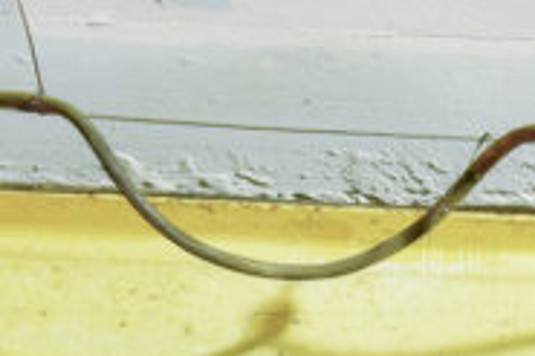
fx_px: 2717
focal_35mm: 183
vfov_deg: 6.9
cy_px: 945
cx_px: 1296
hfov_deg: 9.9
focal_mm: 22
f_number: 8
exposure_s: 5
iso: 200
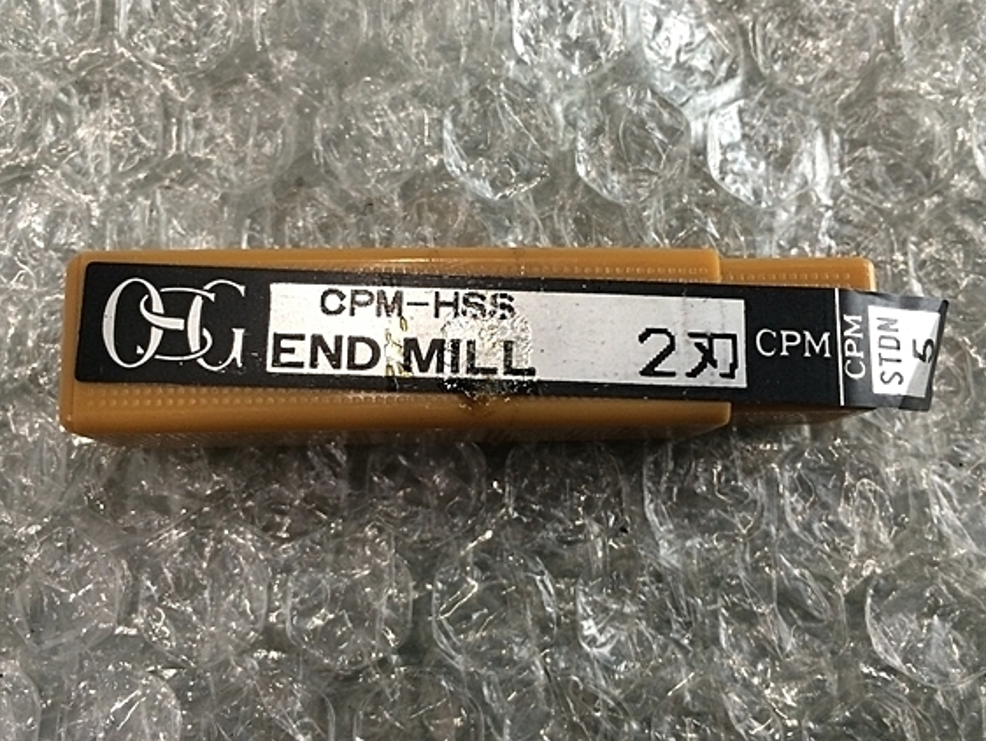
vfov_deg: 42.9
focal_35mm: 33
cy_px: 344
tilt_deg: -82.2
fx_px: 940
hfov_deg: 55.3
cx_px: 461
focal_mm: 4.15
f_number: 2.2
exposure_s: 1/30
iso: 100
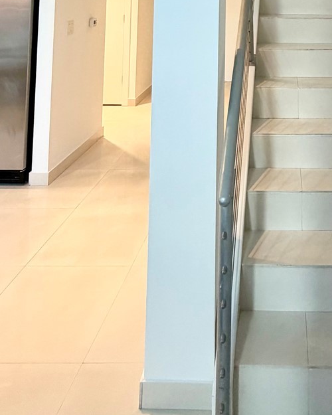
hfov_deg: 39.9
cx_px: 282
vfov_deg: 40.5
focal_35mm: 35
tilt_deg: +4.6
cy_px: -51
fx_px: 430
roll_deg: -0.6
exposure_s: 1/60
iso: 200
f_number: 2.2
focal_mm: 2.22
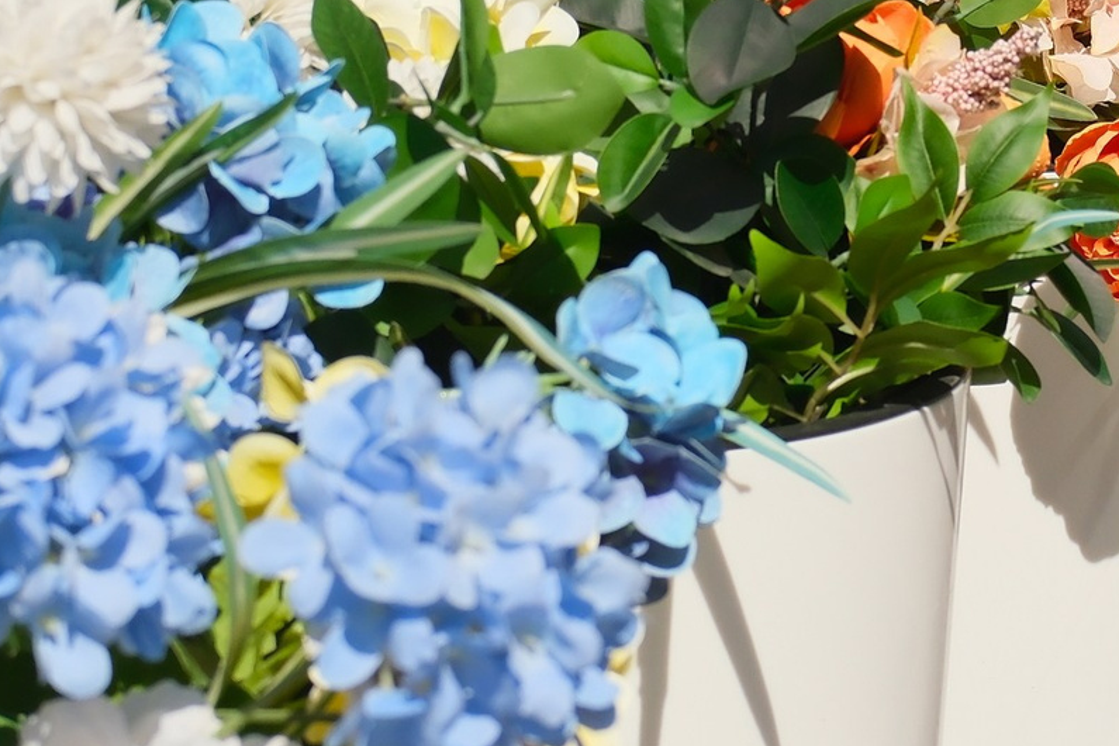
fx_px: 4103
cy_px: 275
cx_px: 885
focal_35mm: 132
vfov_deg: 10.4
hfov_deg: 15.4
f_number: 5.6
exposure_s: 1/4000
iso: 640
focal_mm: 27
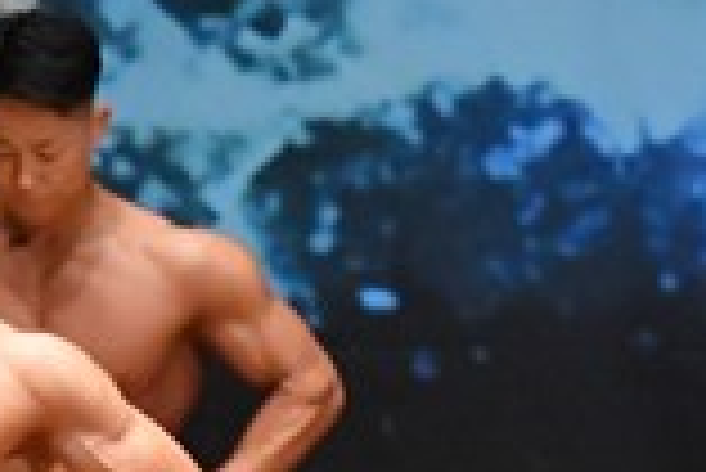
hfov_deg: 2.1
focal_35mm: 997
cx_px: 1032
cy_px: 773
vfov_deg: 1.4
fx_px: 19570
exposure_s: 1/400
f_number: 5.6
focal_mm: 135
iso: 8000
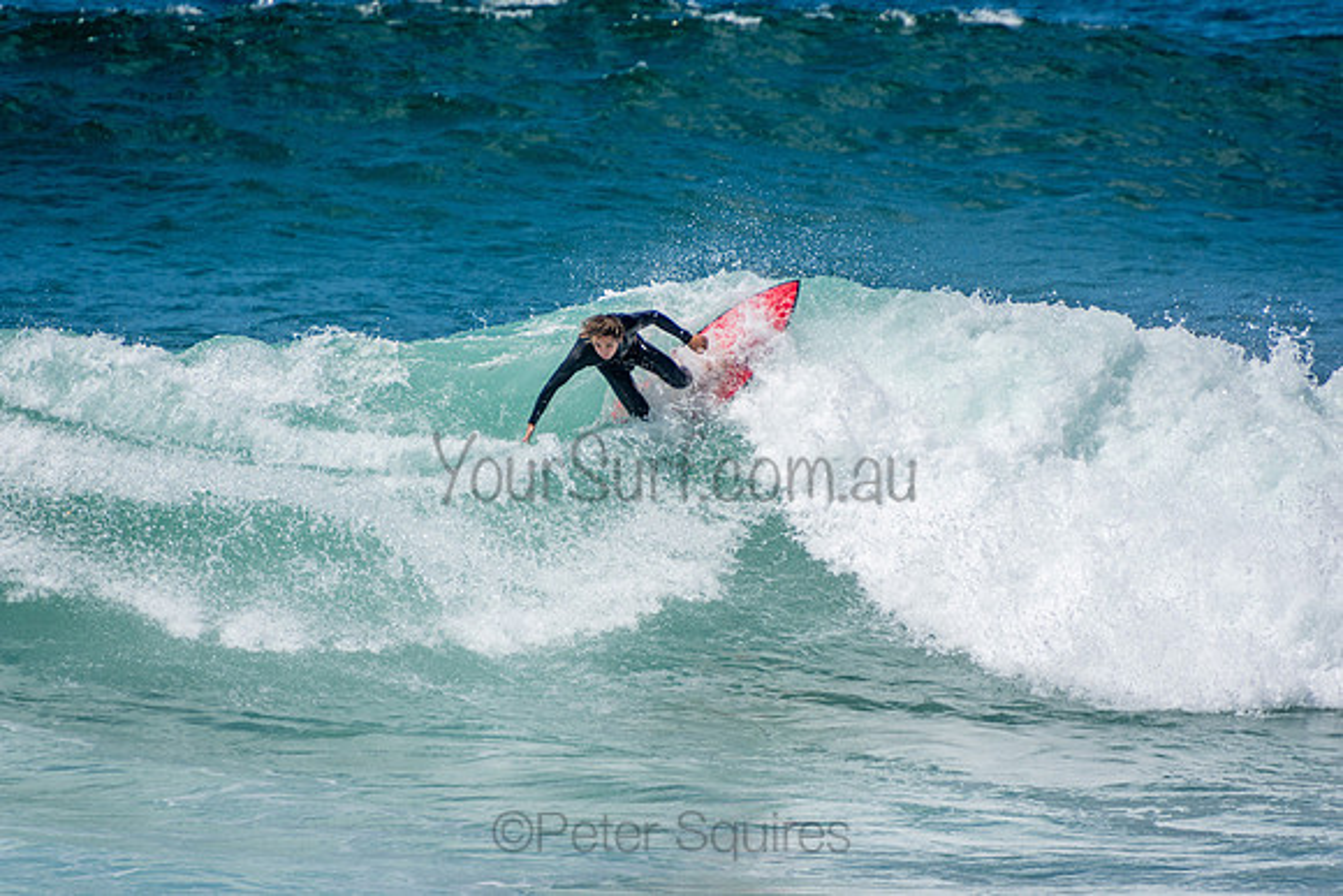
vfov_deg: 2.3
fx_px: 22388
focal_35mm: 600
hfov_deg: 3.4
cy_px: 448
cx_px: 672
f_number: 5.6
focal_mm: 400
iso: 250
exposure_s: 1/2000
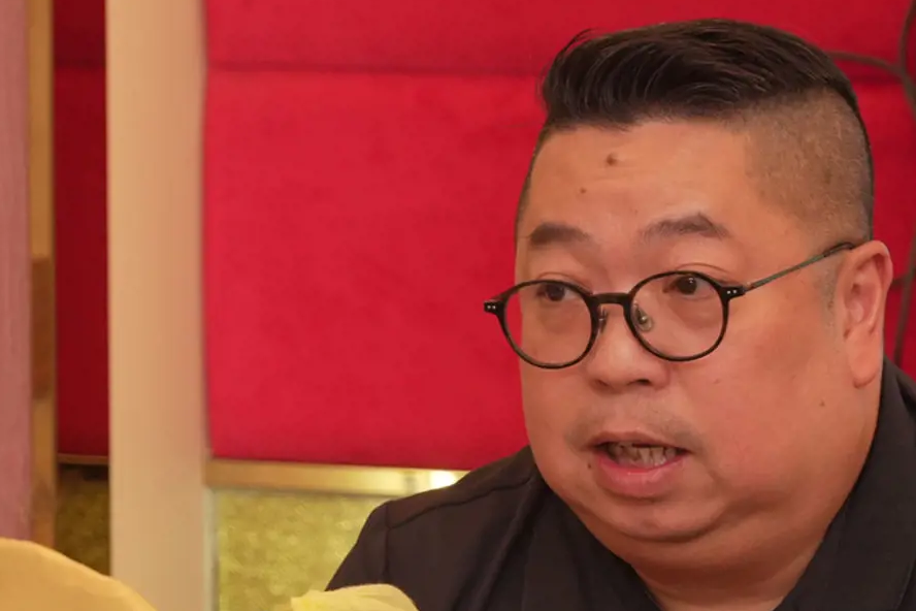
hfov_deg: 9.4
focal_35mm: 219
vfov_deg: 6.3
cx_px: 706
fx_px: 5572
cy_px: 484
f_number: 5
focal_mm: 72
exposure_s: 1/160
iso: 800
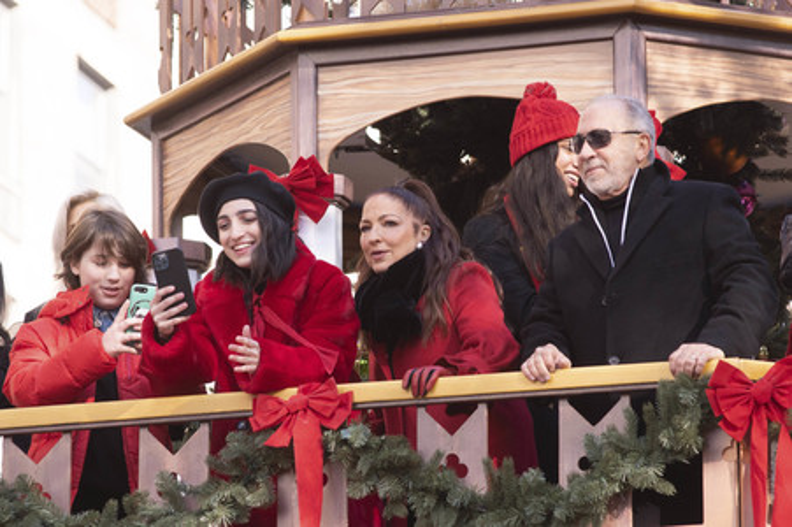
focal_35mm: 155
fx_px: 3407
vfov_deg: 8.8
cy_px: 264
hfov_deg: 13.3
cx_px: 396
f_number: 5.6
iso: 1000
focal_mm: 155
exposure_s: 1/1000
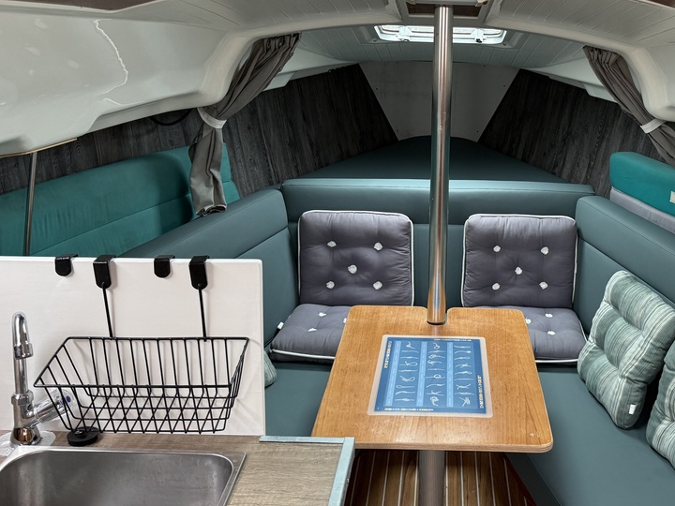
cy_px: 156
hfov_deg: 45.8
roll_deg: -1.3
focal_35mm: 40
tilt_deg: -11.4
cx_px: 469
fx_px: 780
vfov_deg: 35.5
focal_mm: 6.76
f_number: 1.78
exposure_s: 1/117
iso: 200
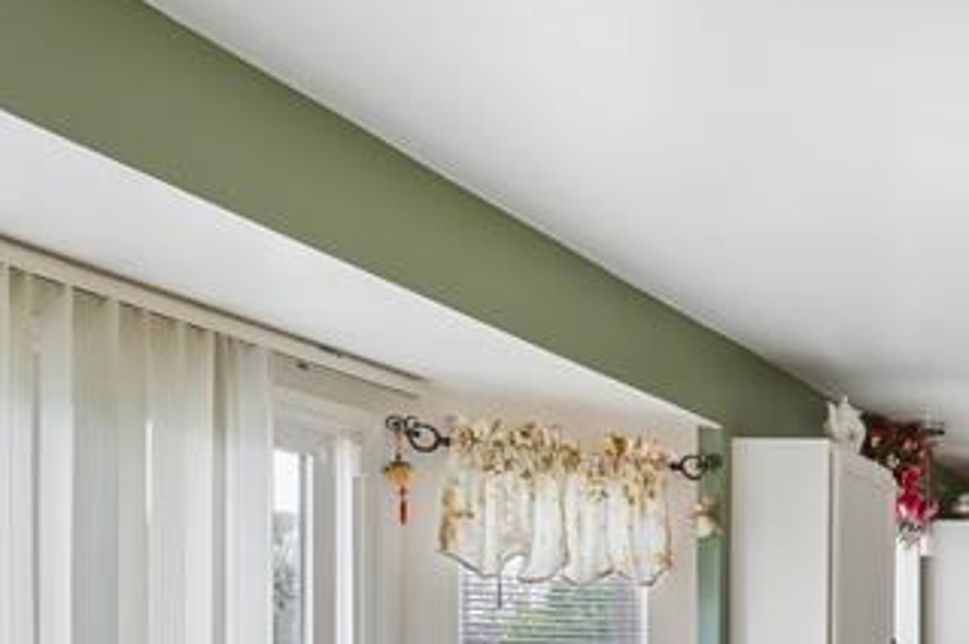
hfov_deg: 33.7
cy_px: 687
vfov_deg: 27.6
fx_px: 1210
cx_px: 1212
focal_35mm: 45
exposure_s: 1/15
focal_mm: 14
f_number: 13
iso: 400
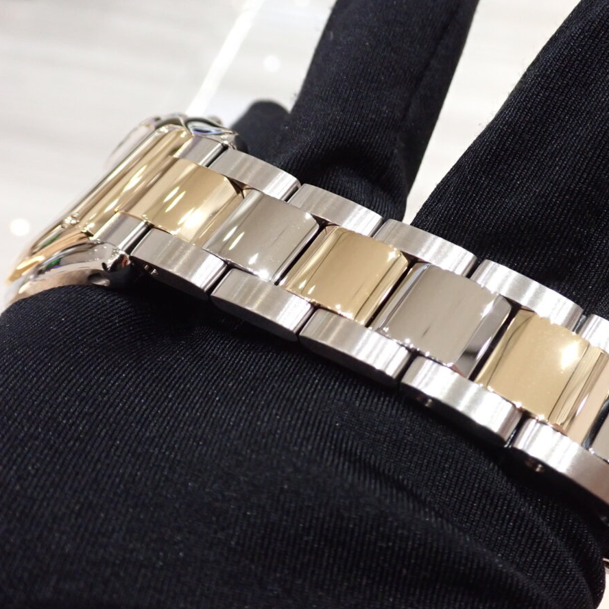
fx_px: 856
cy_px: 308
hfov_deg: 39.0
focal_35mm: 43
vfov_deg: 39.2
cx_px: 359
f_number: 3.5
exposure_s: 1/125
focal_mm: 6.37
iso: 640
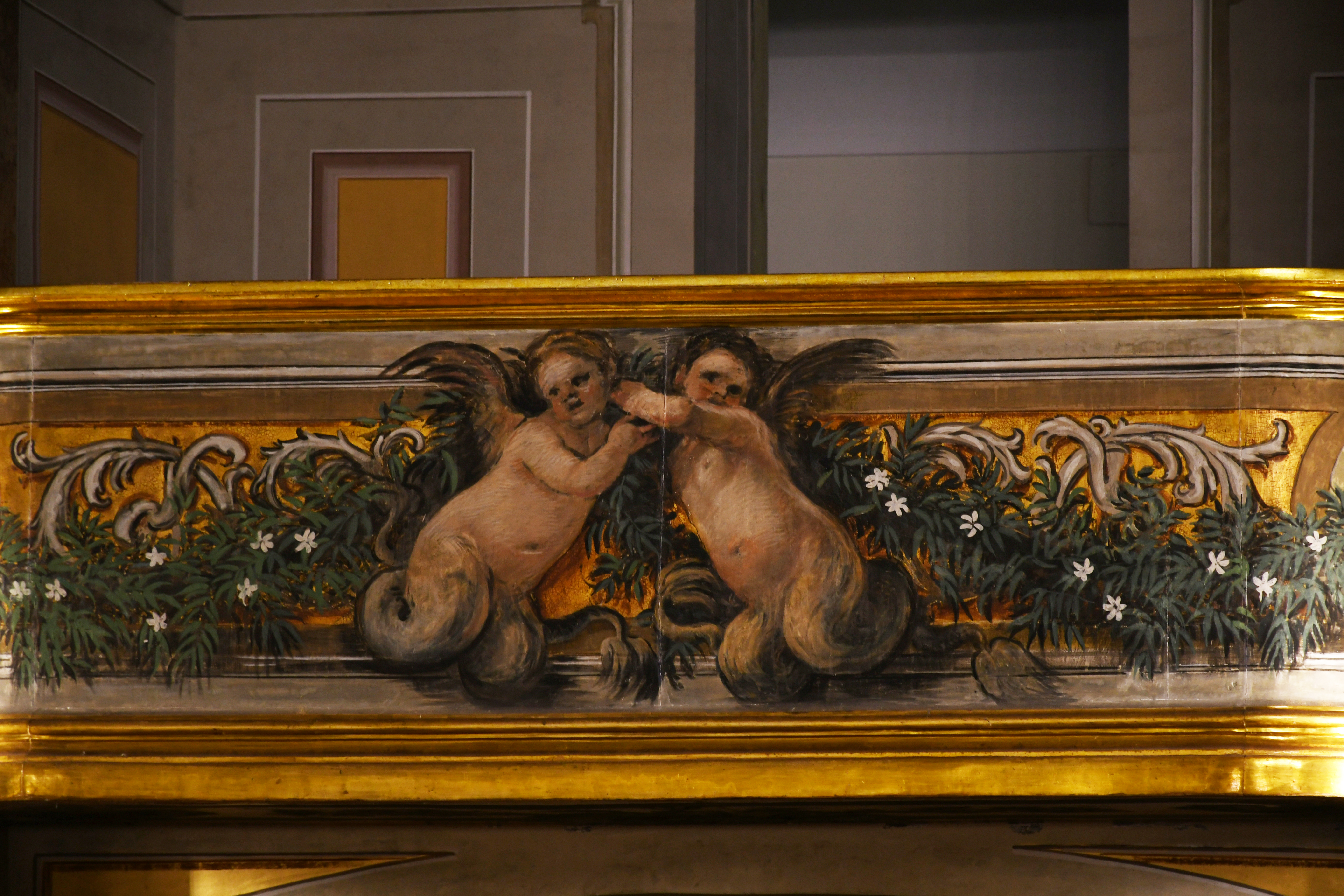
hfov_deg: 9.8
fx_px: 7839
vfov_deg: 6.5
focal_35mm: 210
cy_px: 448
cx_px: 672
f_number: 5.6
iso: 800
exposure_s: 1/25
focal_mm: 140
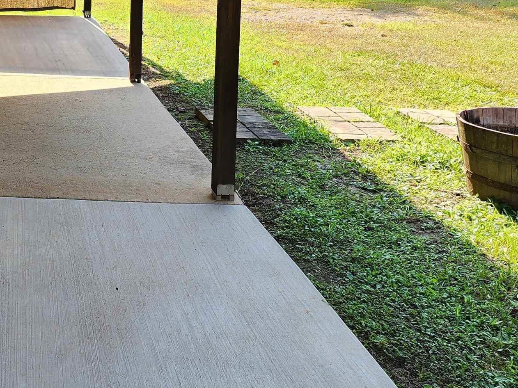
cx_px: -39
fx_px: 838
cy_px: 49
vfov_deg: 25.4
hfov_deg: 30.9
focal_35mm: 56
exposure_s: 1/180
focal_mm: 6.4
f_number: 1.8
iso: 20
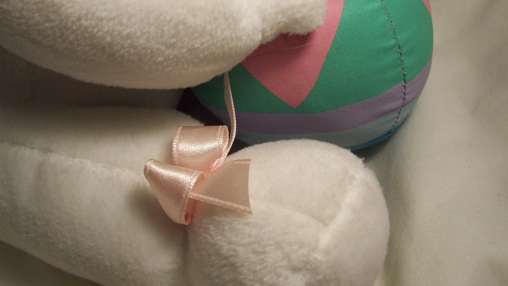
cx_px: 254
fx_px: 593
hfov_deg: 46.4
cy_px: 109
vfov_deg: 27.0
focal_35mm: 44
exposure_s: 1/180
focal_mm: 5.6
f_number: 2.8
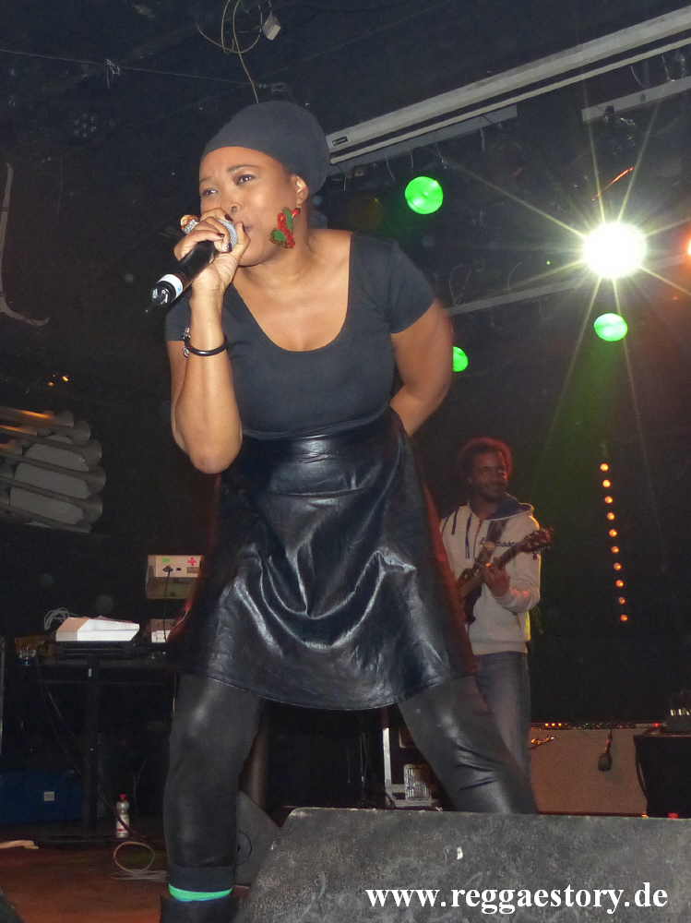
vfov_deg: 69.4
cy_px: 462
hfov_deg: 54.8
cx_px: 346
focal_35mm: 25
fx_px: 666
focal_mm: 4.5
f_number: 2.8
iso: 400
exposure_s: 1/60
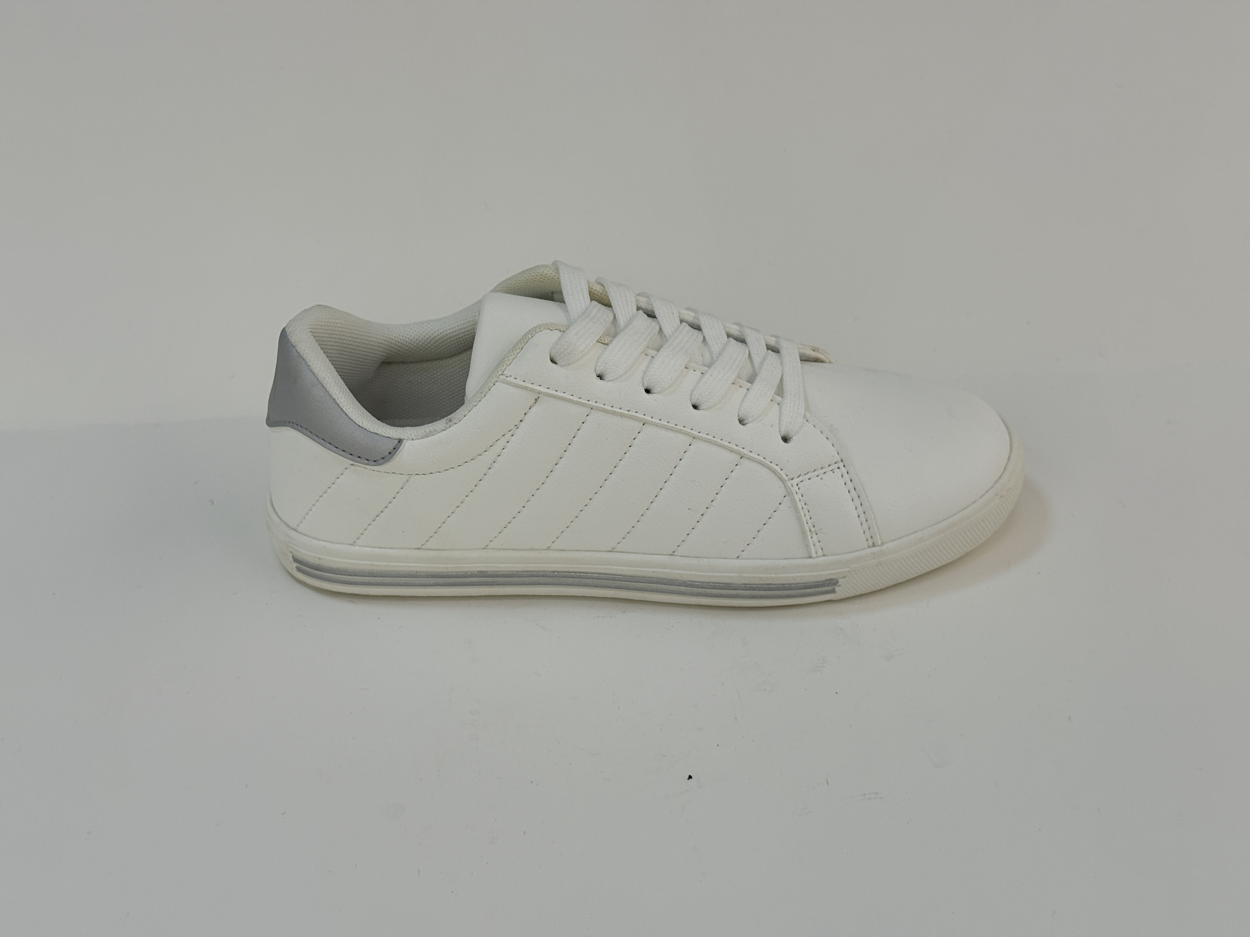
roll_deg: +3.7
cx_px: 625
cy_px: 468
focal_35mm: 48
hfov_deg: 39.7
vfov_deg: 30.3
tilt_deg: -38.5
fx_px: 1733
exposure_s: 1/242
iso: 64
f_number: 1.78
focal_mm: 6.76
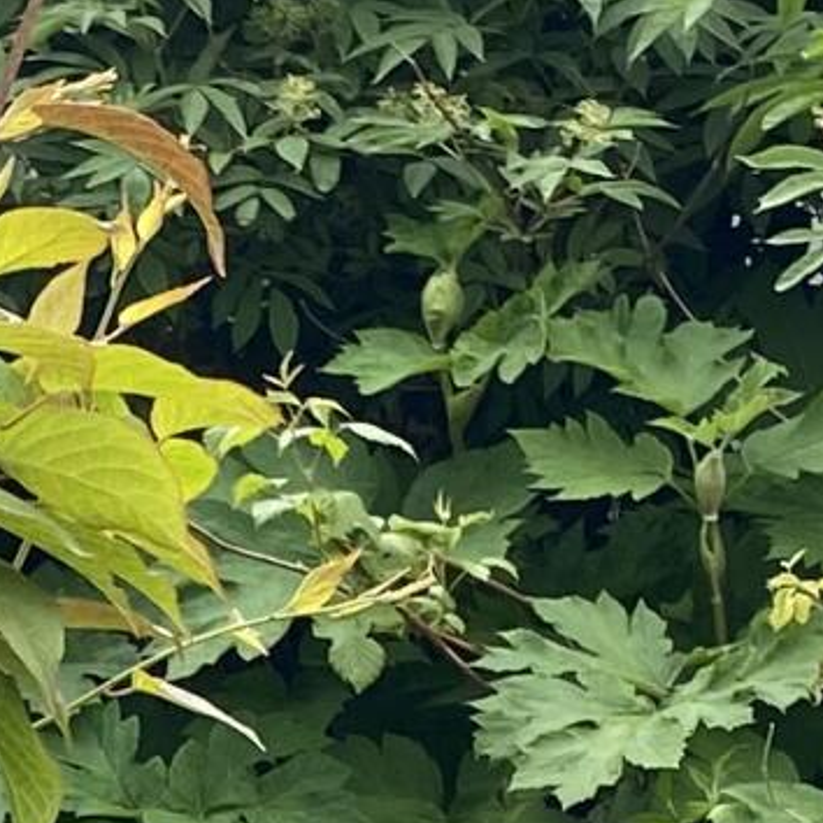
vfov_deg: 8.7
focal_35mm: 195
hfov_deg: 8.6
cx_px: -618
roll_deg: -2.1
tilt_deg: -9.7
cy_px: 1269
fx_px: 5245
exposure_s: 1/640
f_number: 1.8
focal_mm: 4.25
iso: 32
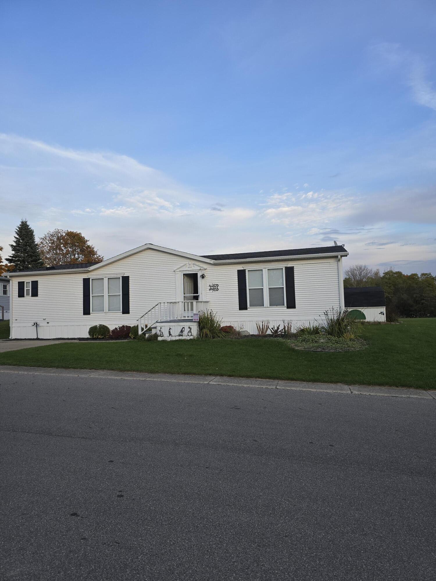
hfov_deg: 58.9
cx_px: 218
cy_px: 290
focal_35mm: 23
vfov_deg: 73.9
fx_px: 386
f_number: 1.7
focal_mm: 6.3
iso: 12
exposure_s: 1/154
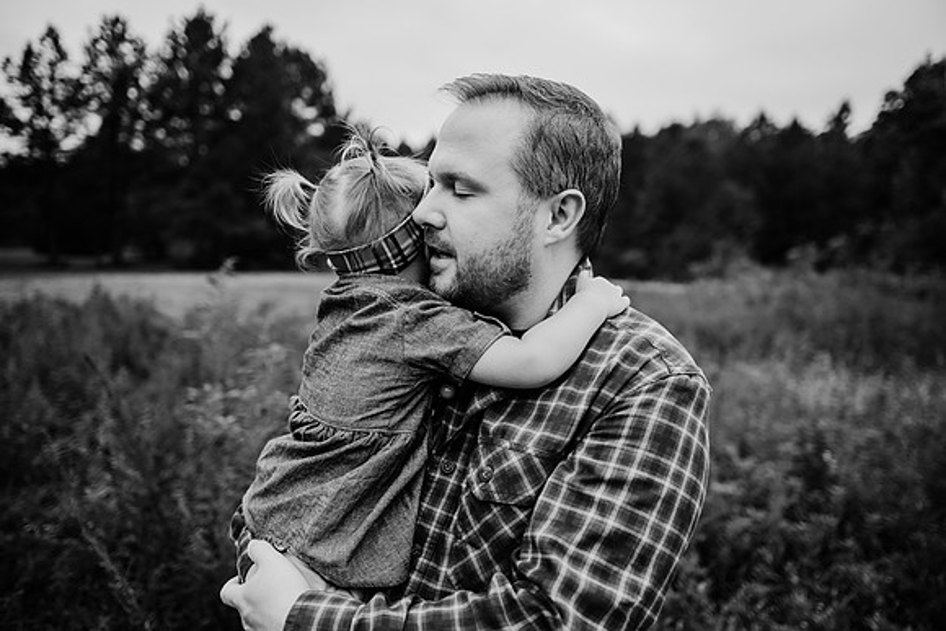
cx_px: 473
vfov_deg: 53.2
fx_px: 631
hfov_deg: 73.7
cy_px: 316
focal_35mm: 24
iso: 125
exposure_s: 1/800
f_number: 2.2
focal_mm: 24
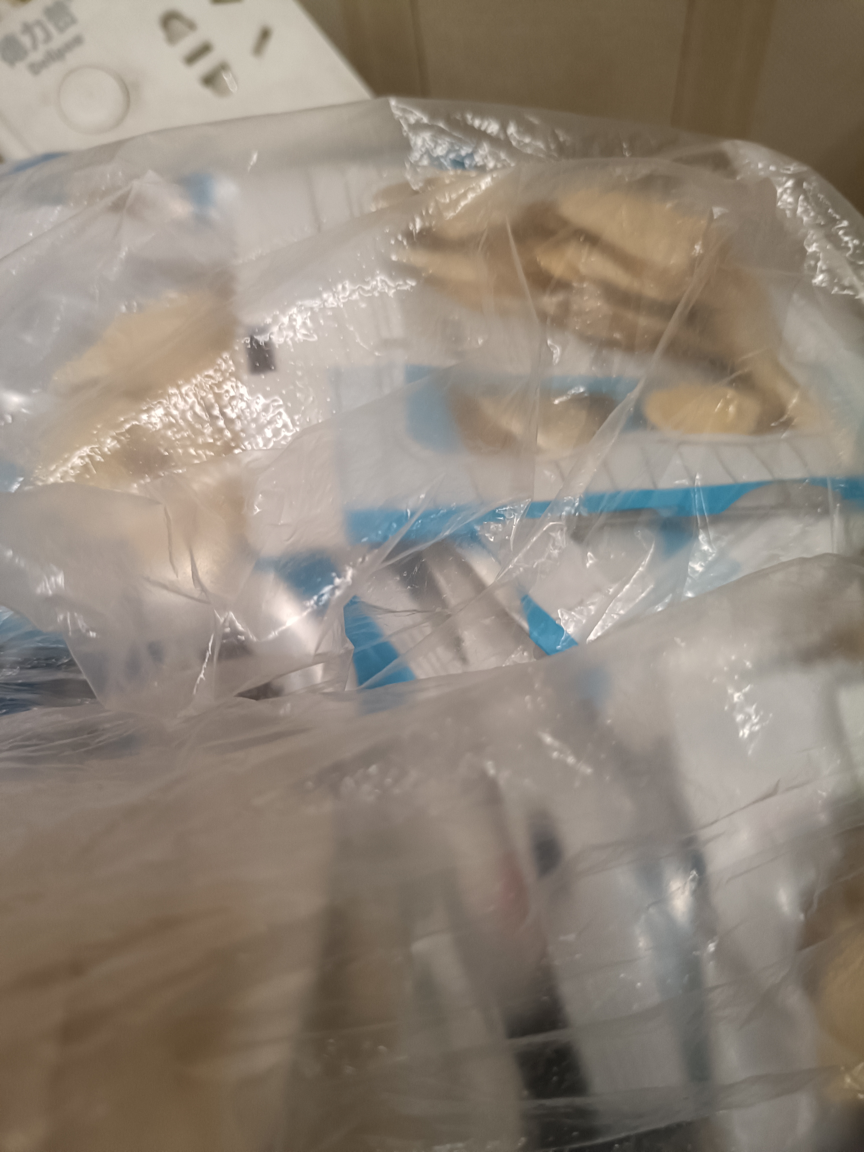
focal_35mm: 26
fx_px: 865
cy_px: 576
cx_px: 432
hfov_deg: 53.1
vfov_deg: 67.3
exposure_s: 1/25
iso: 2264
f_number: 1.8
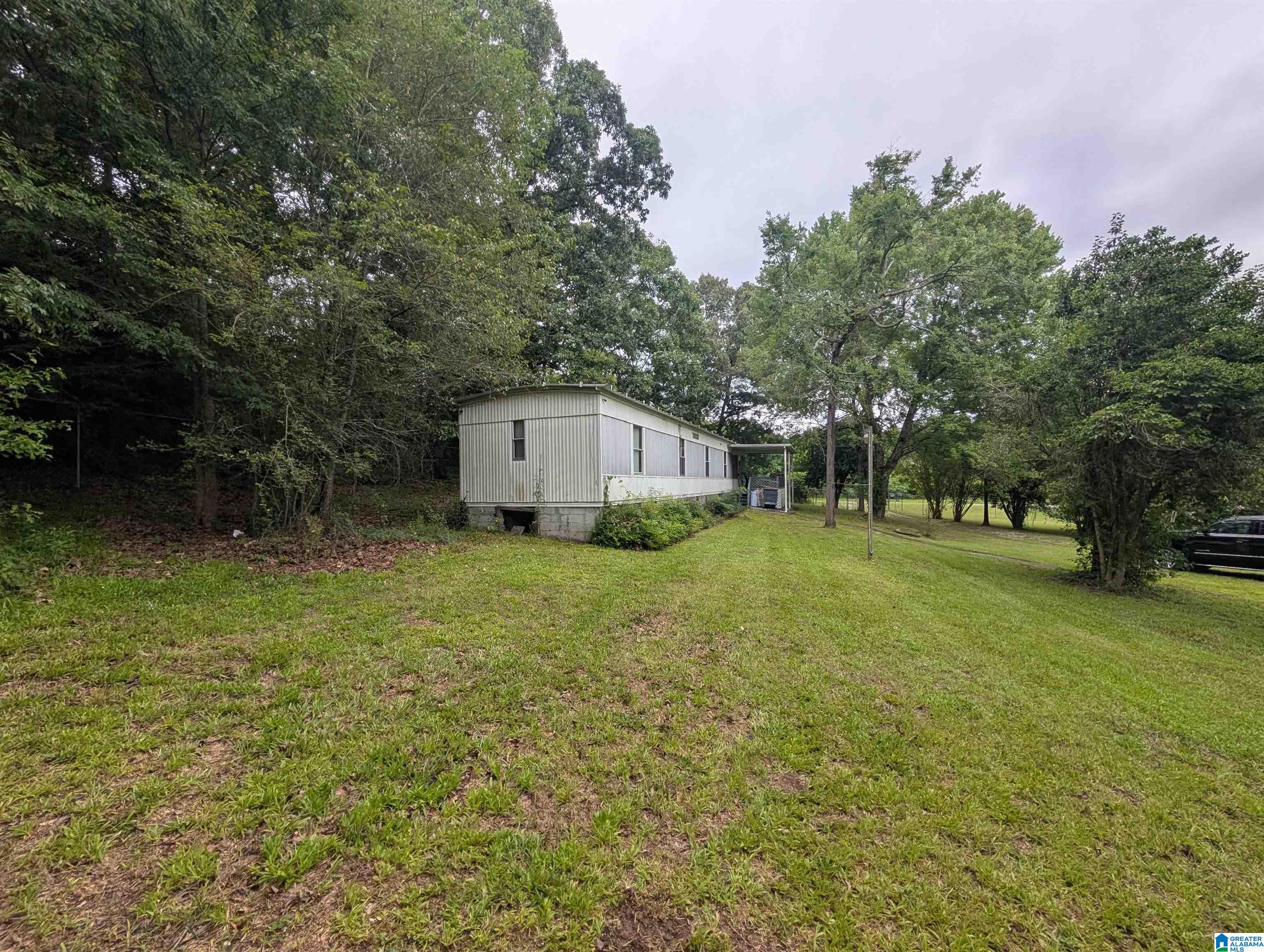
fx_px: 439
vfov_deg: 94.6
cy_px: 476
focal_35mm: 12
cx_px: 632
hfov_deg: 110.5
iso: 54
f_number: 1.7
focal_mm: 2.02
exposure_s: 1/824
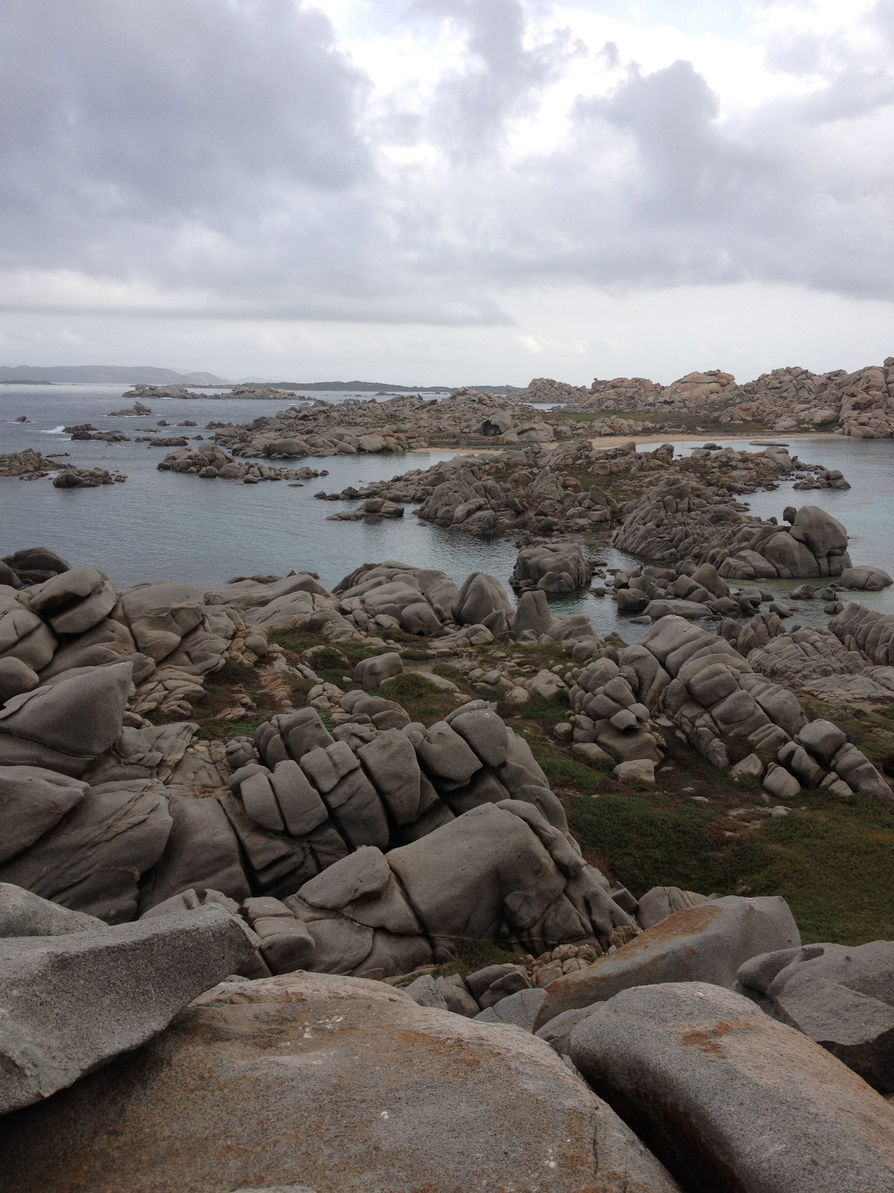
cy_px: 596
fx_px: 1205
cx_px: 447
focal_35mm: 35
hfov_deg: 40.7
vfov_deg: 52.6
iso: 64
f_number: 2.4
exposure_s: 1/627
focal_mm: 4.28
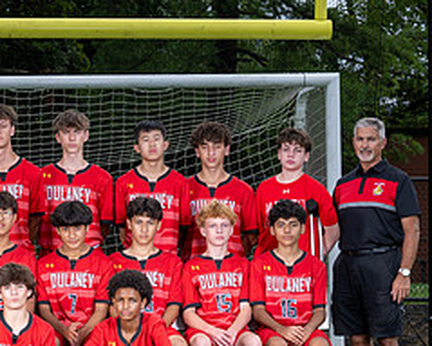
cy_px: 319
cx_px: -62
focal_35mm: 227
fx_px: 2901
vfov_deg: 6.8
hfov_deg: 8.4
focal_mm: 81
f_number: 5.6
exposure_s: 1/200
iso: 64
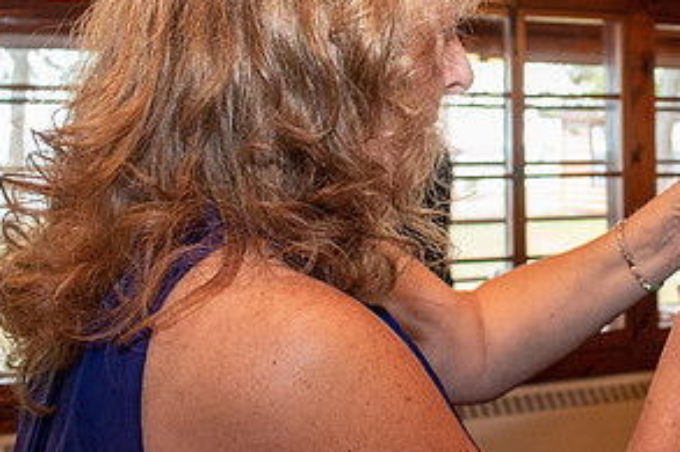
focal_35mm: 61
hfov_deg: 31.3
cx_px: 619
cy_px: 115
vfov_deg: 22.0
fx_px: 1152
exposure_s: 1/100
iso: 800
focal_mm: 18
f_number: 5
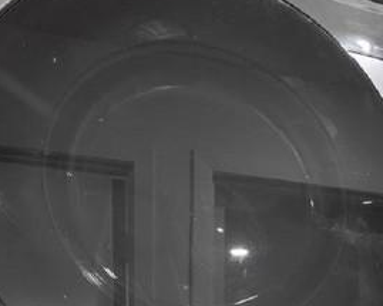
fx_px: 771
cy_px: 417
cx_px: 471
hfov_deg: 24.9
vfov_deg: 20.2
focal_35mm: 68
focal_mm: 13
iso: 250
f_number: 8
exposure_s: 1/2
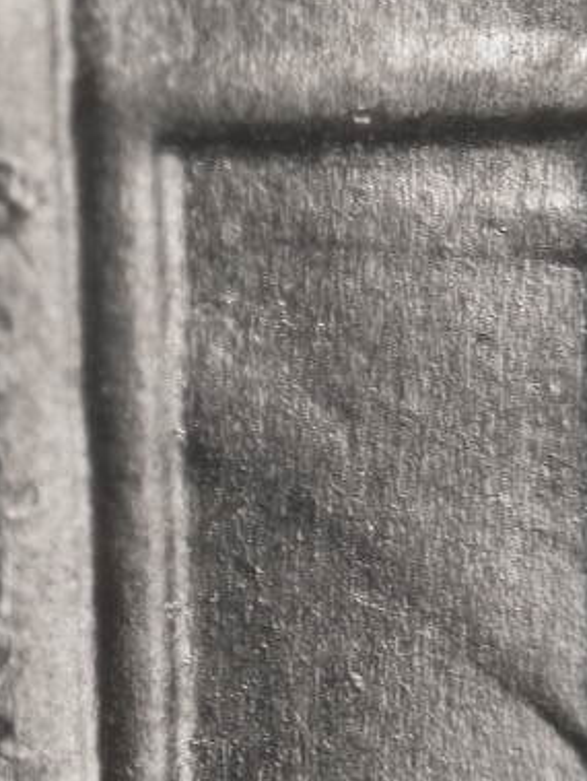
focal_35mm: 253
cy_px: 420
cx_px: 346
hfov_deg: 5.9
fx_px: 5711
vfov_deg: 7.8
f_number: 5
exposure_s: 1/9.1
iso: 100
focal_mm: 31.1
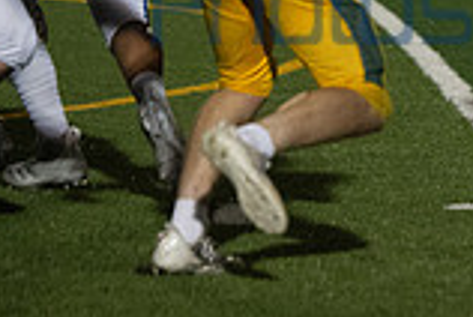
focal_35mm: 550
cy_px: -241
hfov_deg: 3.7
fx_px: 7240
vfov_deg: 2.5
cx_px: 587
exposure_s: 1/1250
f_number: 2.8
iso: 3200
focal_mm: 150
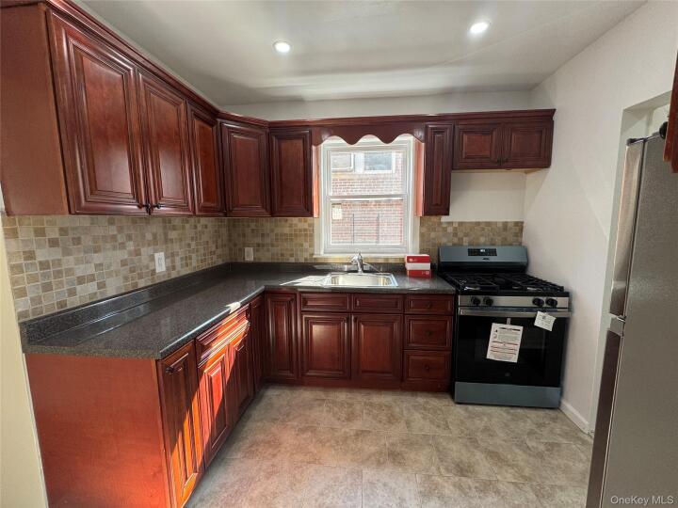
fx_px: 274
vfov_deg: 85.7
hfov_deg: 102.1
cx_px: 339
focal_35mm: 14
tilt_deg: -7.0
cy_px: 254
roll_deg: +0.5
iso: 64
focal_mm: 2.22
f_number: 2.2
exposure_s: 1/99
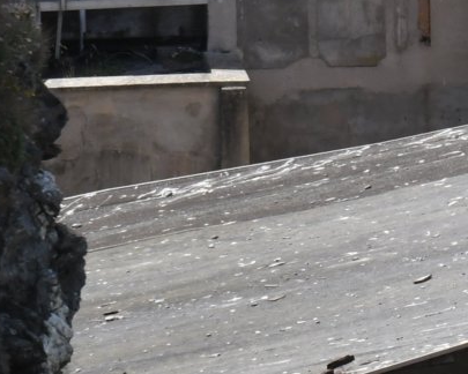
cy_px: -31
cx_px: 782
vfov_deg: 3.1
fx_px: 6898
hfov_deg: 3.9
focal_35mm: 498
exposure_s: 1/640
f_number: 13
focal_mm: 70
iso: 800
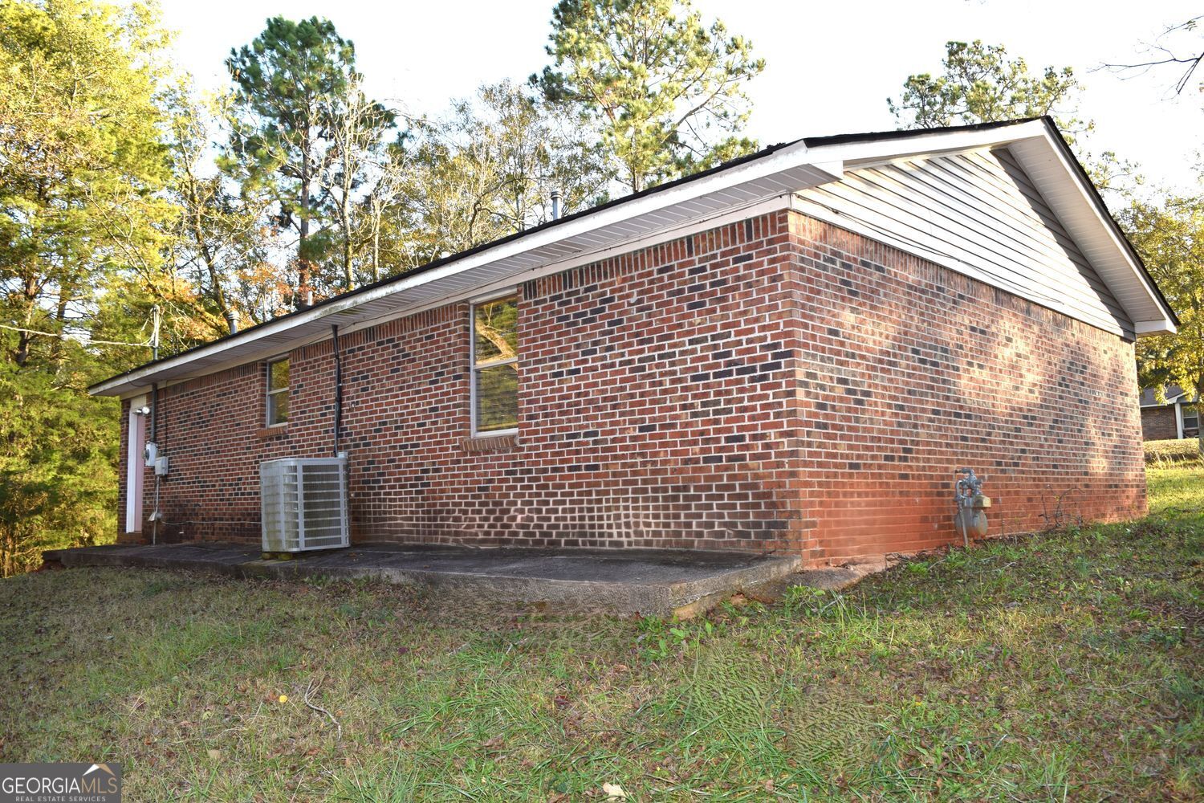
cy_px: 402
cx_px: 602
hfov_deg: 67.4
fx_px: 903
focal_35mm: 27
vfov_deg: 47.9
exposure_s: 1/125
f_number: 5.6
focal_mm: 18
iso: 140
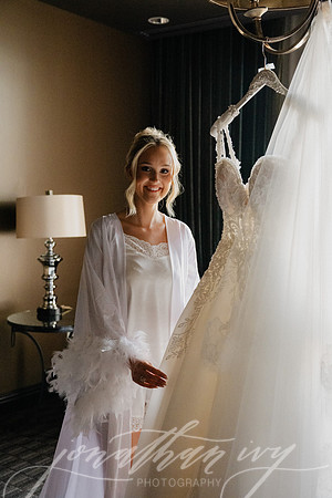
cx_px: 166
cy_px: 249
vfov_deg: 45.4
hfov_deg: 31.2
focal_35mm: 43
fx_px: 595
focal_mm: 43
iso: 10000
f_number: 4
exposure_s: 1/160
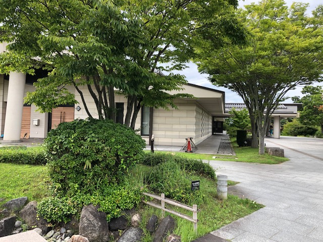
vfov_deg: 49.7
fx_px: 261
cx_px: 162
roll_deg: +0.5
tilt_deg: +1.8
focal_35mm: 28
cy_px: 121
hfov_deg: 63.4
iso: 20
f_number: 1.8
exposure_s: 1/552
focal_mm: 3.99
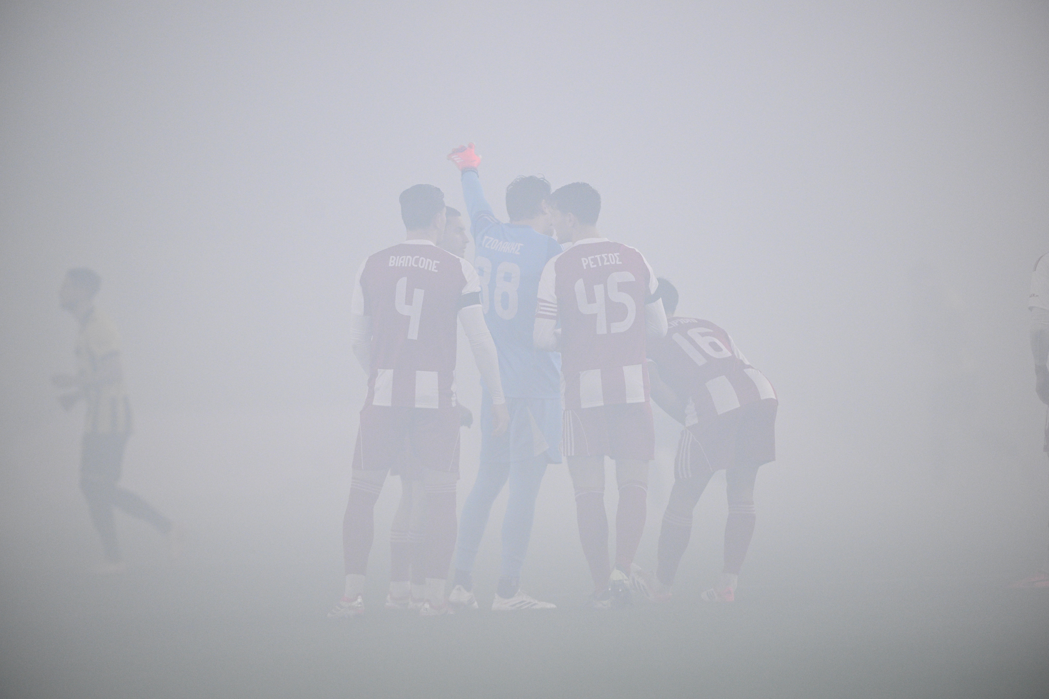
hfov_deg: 5.2
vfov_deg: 3.4
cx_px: 524
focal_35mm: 400
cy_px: 350
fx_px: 11655
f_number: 3.5
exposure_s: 1/1250
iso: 2000
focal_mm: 400
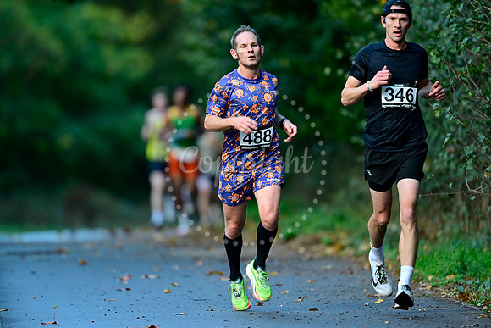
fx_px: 7639
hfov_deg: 3.7
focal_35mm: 560
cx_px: 246
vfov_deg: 2.5
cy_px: 164
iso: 800
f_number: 4
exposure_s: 1/320
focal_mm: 560
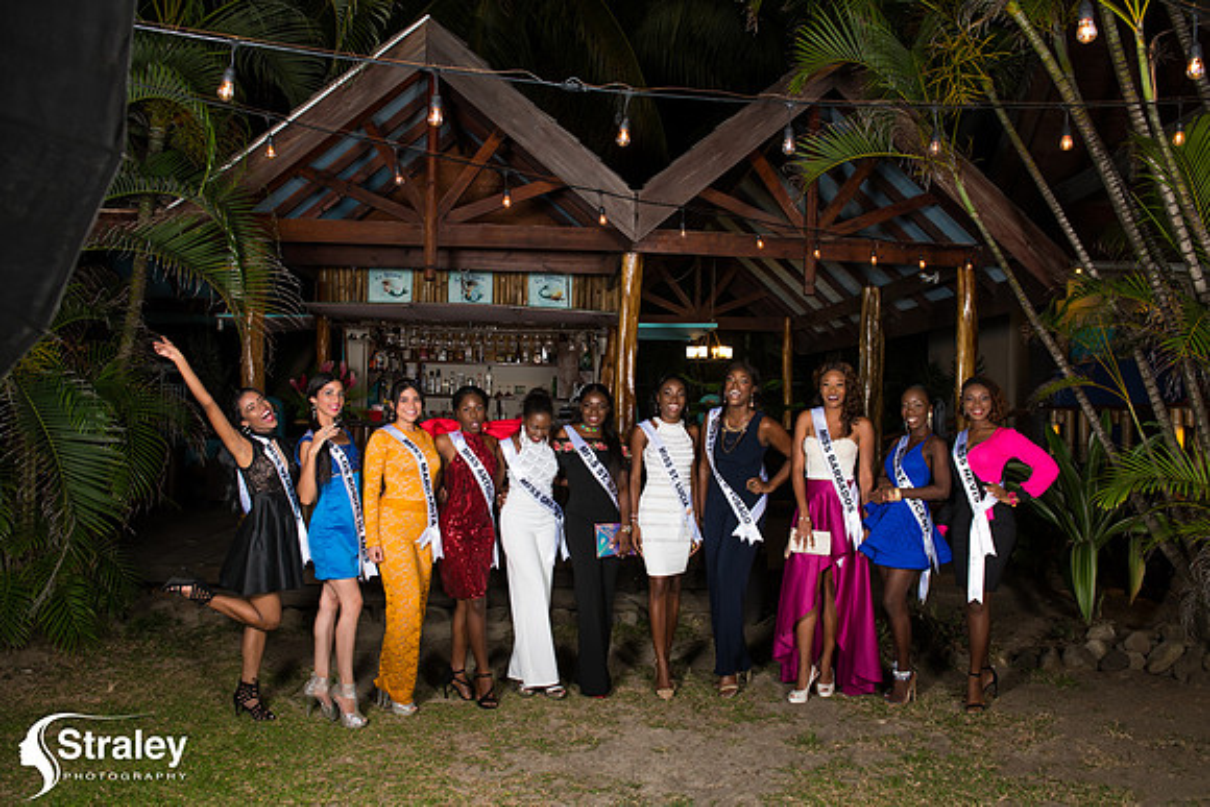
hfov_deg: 67.4
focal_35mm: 27
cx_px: 605
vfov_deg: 48.0
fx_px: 908
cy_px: 404
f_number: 5.6
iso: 500
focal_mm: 27
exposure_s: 1/80
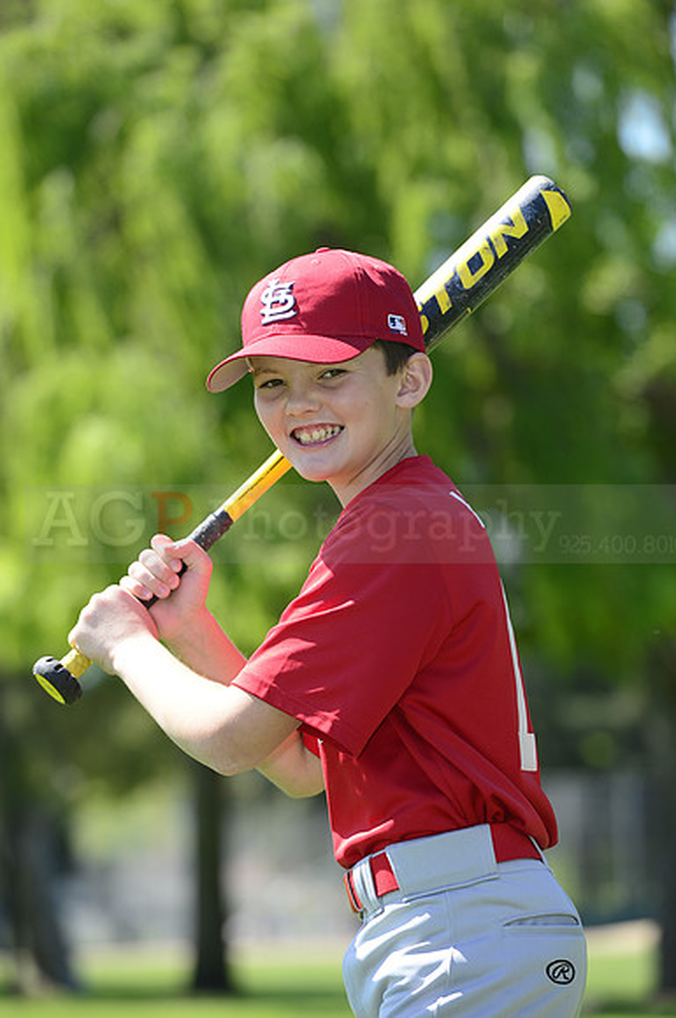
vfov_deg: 11.8
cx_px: 338
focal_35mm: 175
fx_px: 4944
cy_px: 509
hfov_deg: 7.8
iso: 200
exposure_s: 1/400
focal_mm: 175
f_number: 5.6
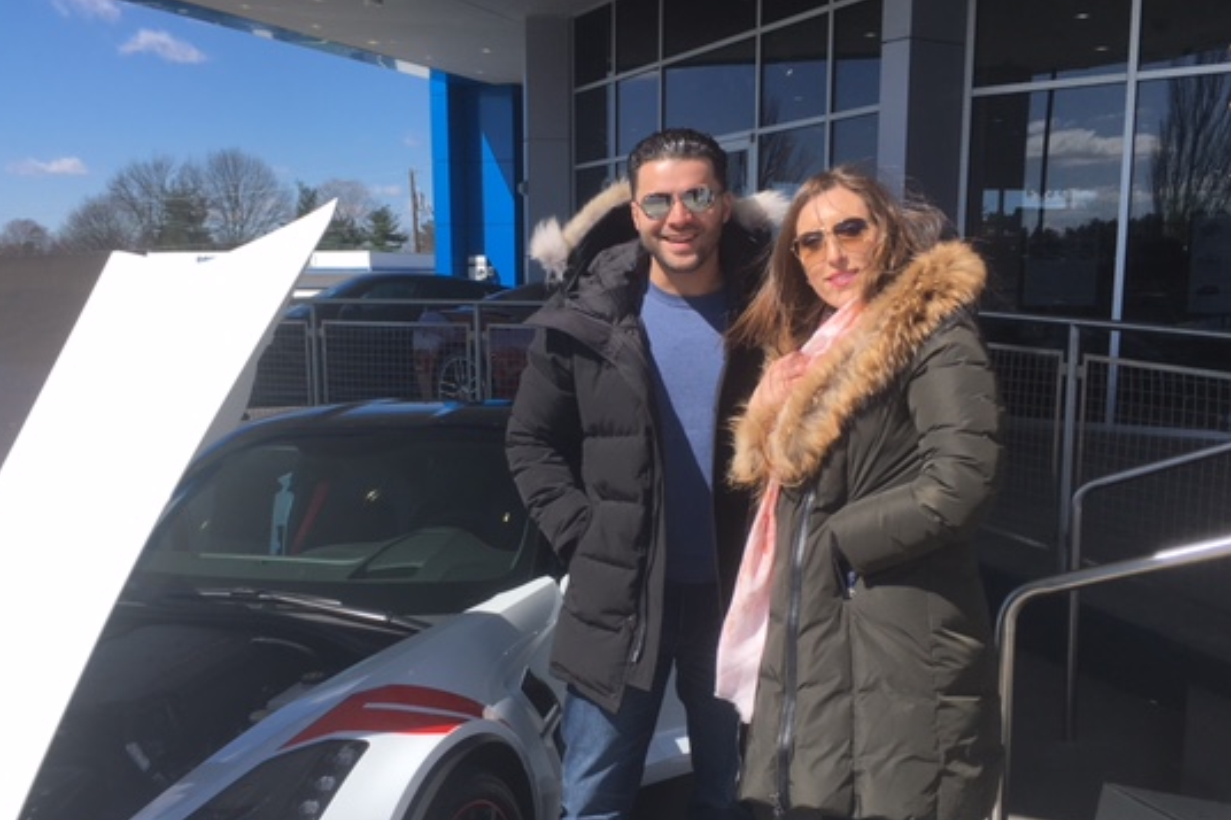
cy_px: 478
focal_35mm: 36
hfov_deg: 53.1
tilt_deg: -7.8
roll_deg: +0.8
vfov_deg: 36.8
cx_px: 556
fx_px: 1231
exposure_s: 1/1538
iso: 25
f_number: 2.2
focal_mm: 4.15
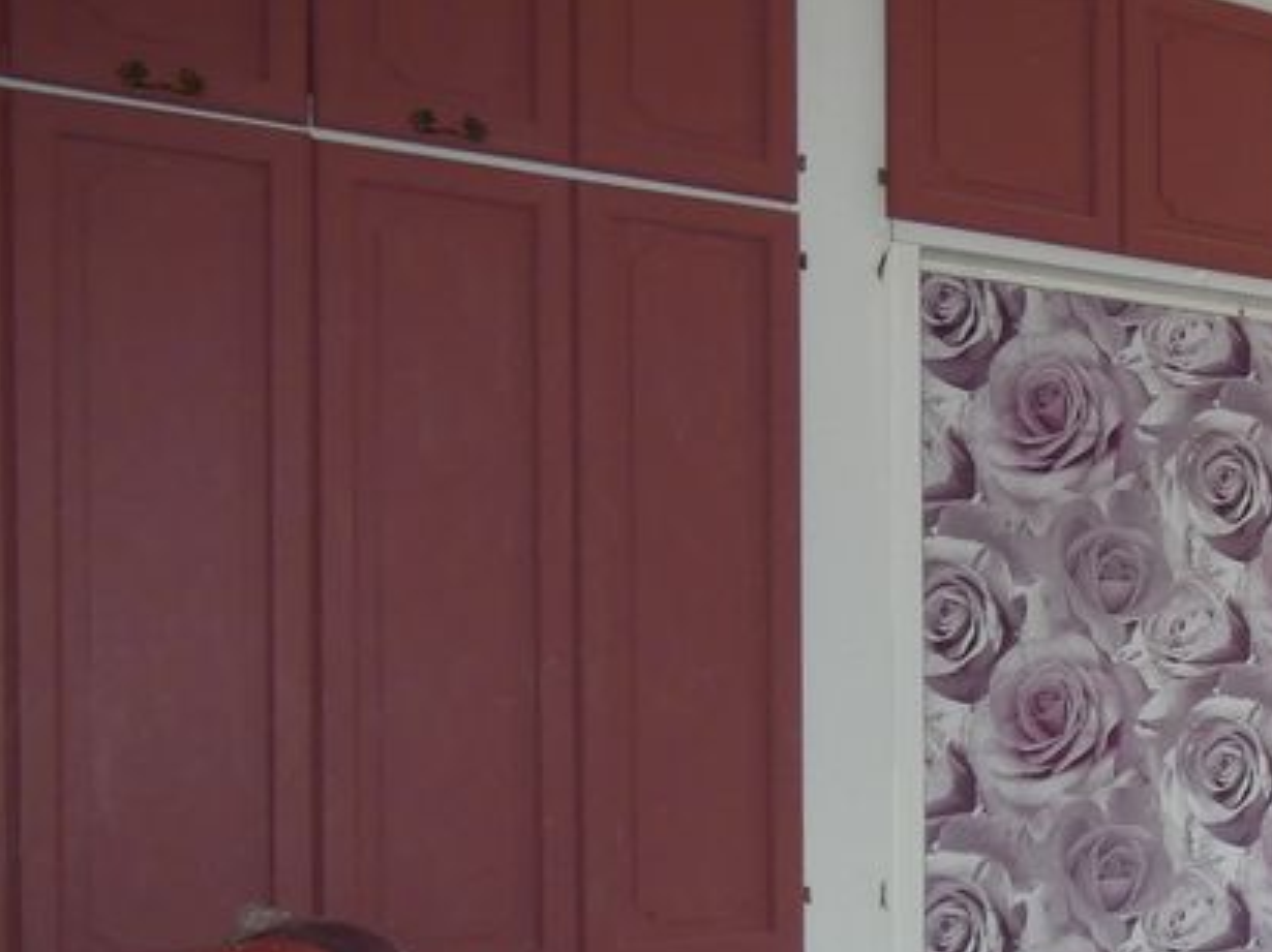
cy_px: 738
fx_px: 1836
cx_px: 1461
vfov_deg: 28.6
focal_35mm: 50
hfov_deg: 32.6
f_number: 2.8
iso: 160
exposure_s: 1/60
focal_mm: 3.6
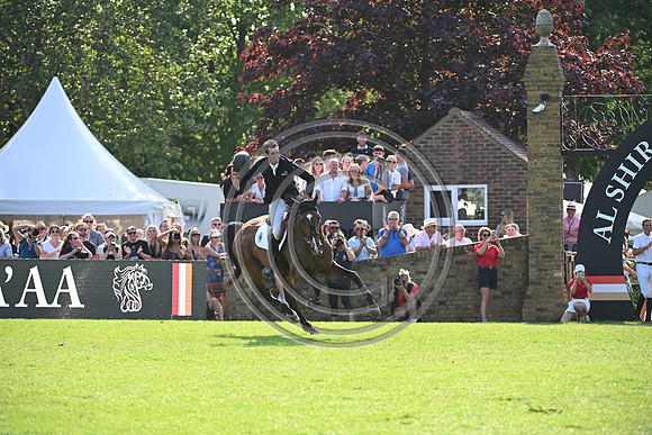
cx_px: 326
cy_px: 218
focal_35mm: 200
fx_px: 3623
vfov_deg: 6.9
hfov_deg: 10.3
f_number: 4.5
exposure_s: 1/1250
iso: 640
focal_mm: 200
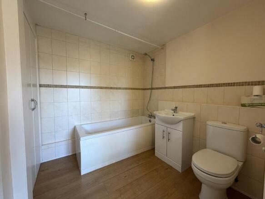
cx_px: 132
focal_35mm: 14
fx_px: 107
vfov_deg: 85.7
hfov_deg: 102.1
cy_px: 100
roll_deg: +0.2
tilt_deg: -3.3
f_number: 2.2
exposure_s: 1/50
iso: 200
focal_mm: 2.22
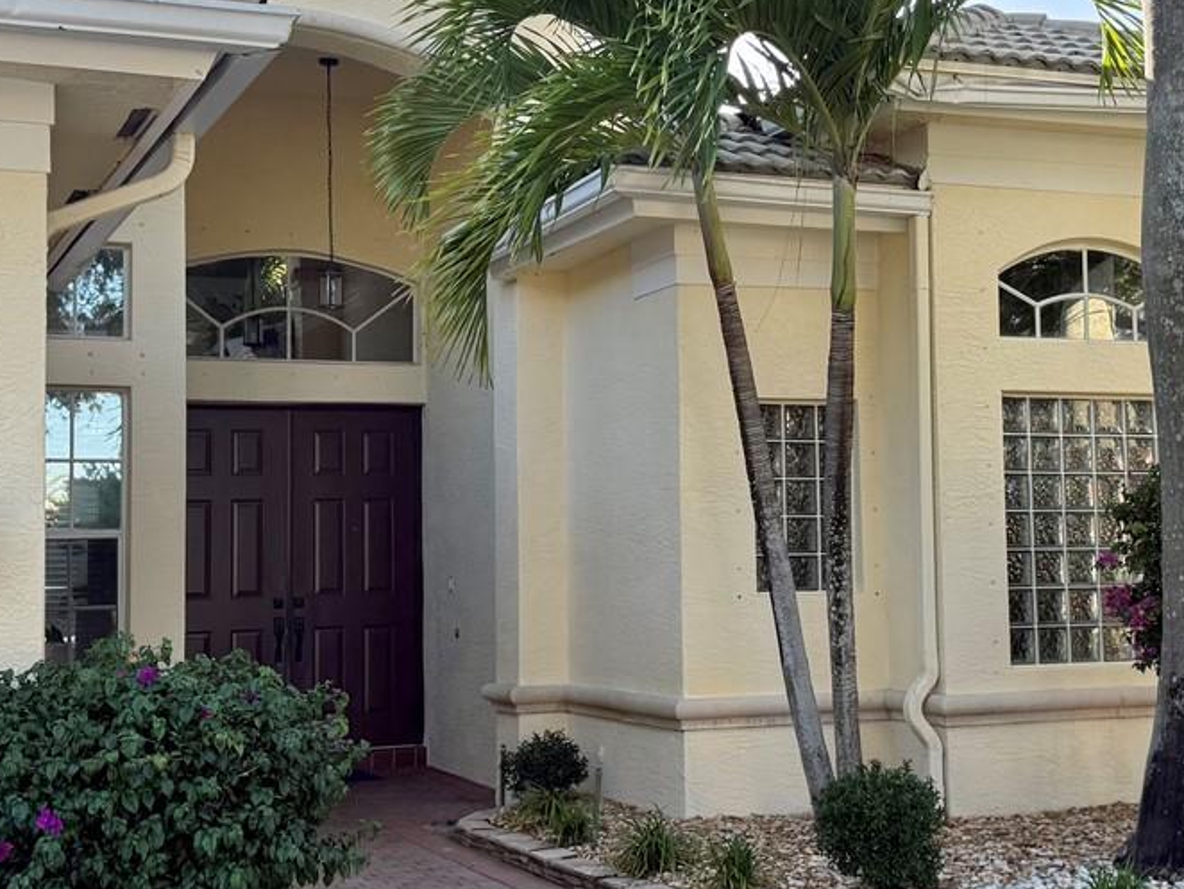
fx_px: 1985
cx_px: 717
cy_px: 404
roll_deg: +1.0
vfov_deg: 25.2
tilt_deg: +5.3
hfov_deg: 33.1
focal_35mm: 58
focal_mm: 6.76
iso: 100
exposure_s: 1/1075
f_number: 1.78
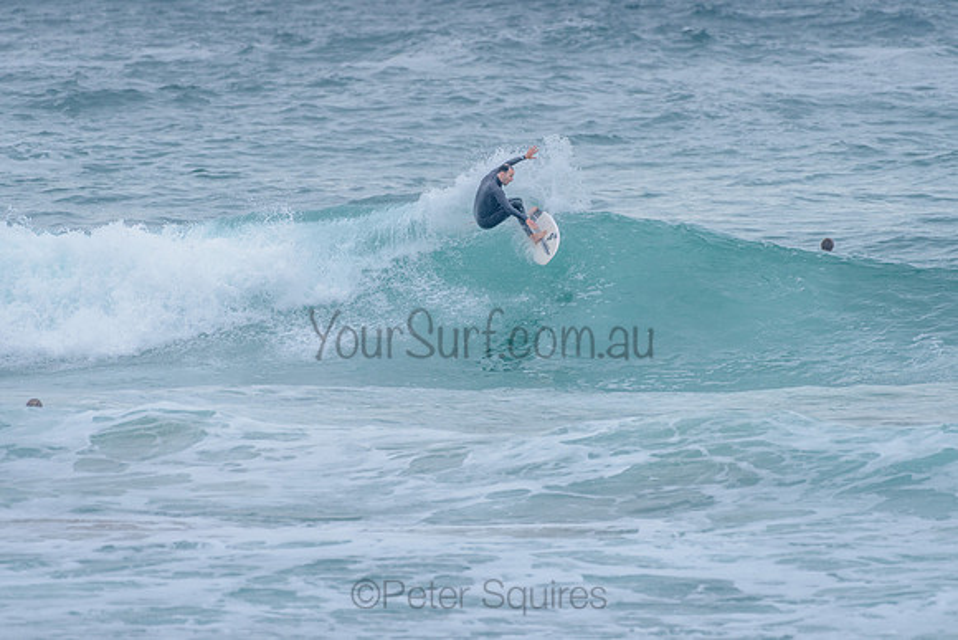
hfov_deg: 3.4
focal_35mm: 613
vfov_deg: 2.2
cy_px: 249
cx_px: 480
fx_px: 16310
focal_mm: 500
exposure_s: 1/1250
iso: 720
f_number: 5.6
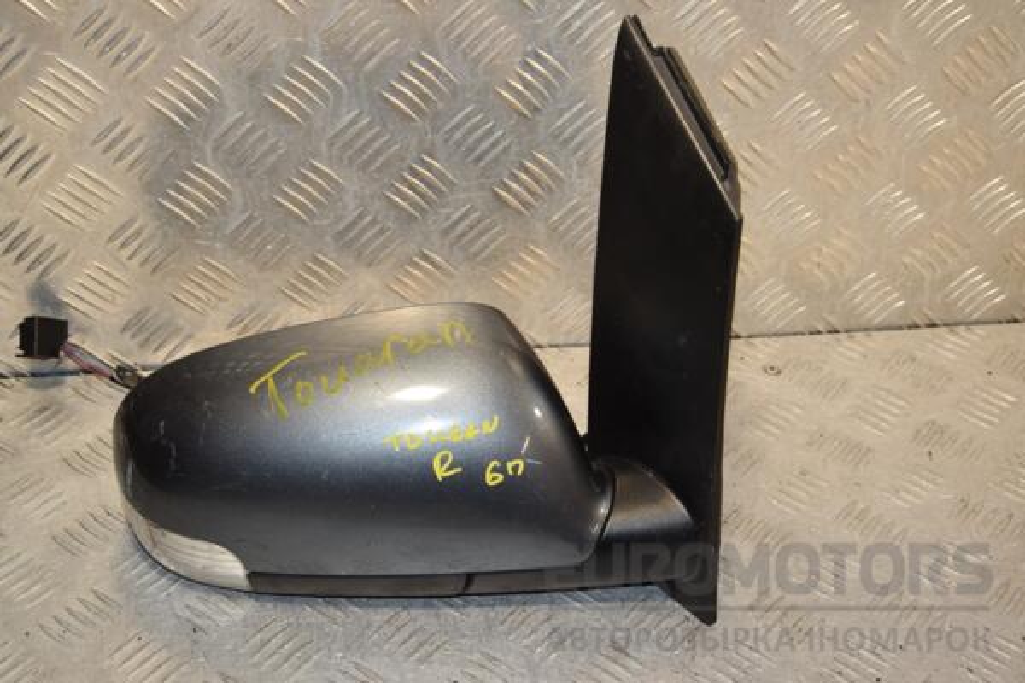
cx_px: 512
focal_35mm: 60
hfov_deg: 33.4
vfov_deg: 22.6
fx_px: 1708
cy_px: 342
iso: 800
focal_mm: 40
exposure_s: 1/200
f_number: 7.1
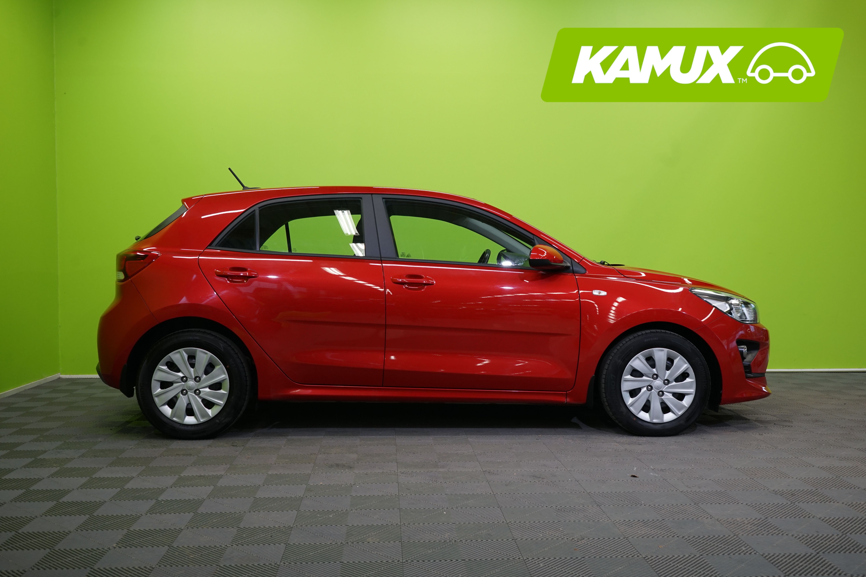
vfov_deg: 37.9
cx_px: 433
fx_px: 842
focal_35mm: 35
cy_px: 288
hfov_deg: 54.4
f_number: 6.3
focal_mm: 35
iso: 640
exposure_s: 1/40
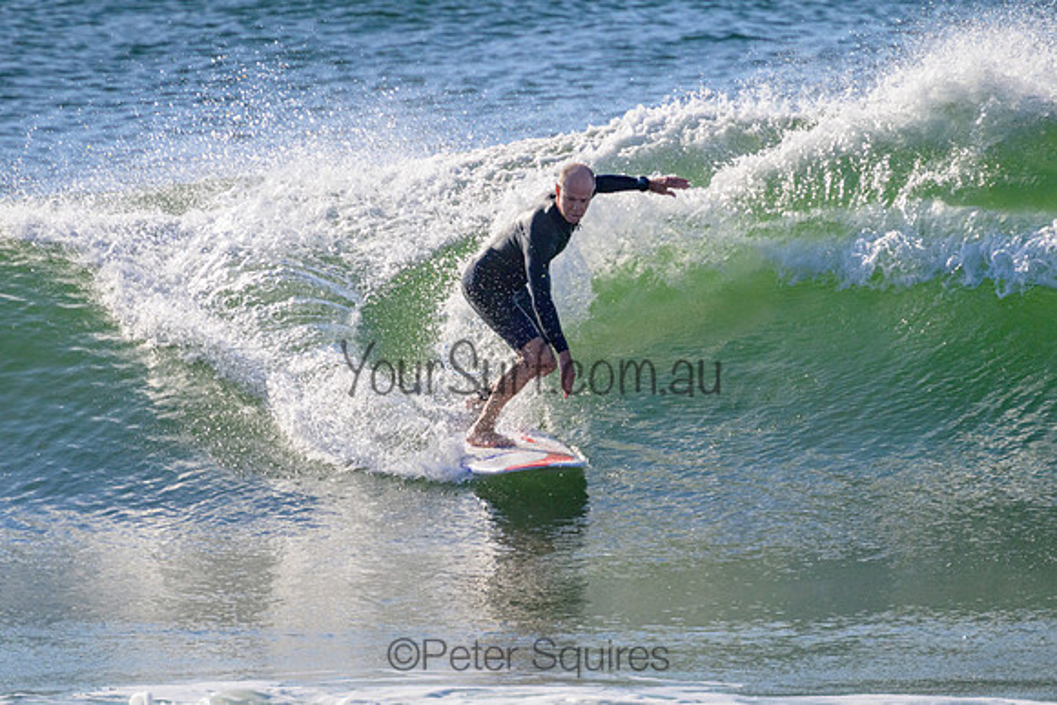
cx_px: 534
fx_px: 28744
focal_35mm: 979
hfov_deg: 2.1
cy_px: 347
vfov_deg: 1.4
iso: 1000
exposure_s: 1/2000
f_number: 11
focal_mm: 800
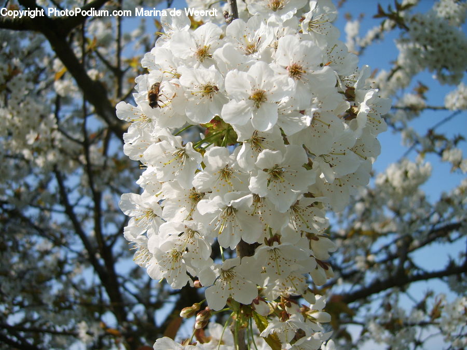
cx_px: 234
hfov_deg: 52.6
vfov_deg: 40.7
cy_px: 175
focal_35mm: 35
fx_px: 472
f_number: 7.1
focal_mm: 7.4
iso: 50
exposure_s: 1/180
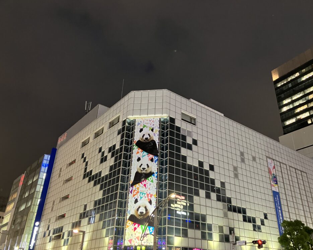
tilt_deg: +30.0
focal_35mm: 30
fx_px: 278
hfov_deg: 58.7
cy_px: 126
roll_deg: +0.2
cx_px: 171
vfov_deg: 48.5
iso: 320
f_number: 1.8
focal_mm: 3.99
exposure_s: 1/25
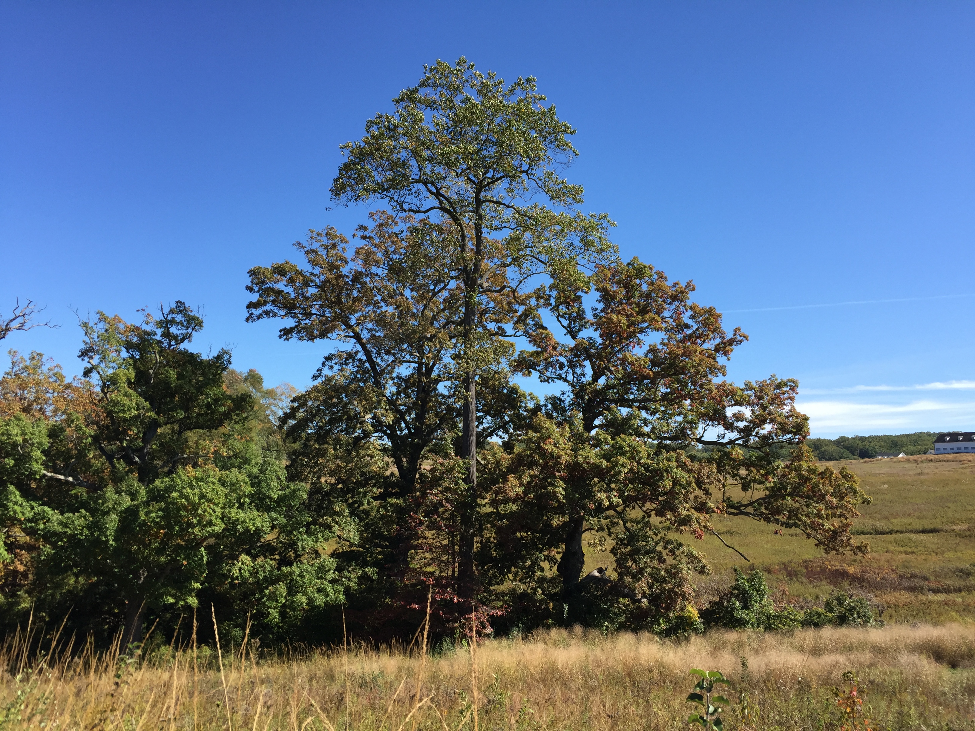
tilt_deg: +7.8
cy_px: 366
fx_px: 817
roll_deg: -2.4
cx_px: 488
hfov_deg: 61.7
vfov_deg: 48.2
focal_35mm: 29
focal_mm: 4.15
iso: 32
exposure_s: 1/989
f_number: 2.2
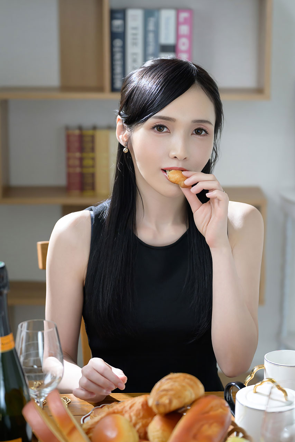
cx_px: 148
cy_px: 221
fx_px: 934
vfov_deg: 26.7
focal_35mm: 76
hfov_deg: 17.9
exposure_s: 1/160
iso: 1000
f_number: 2.8
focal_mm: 51
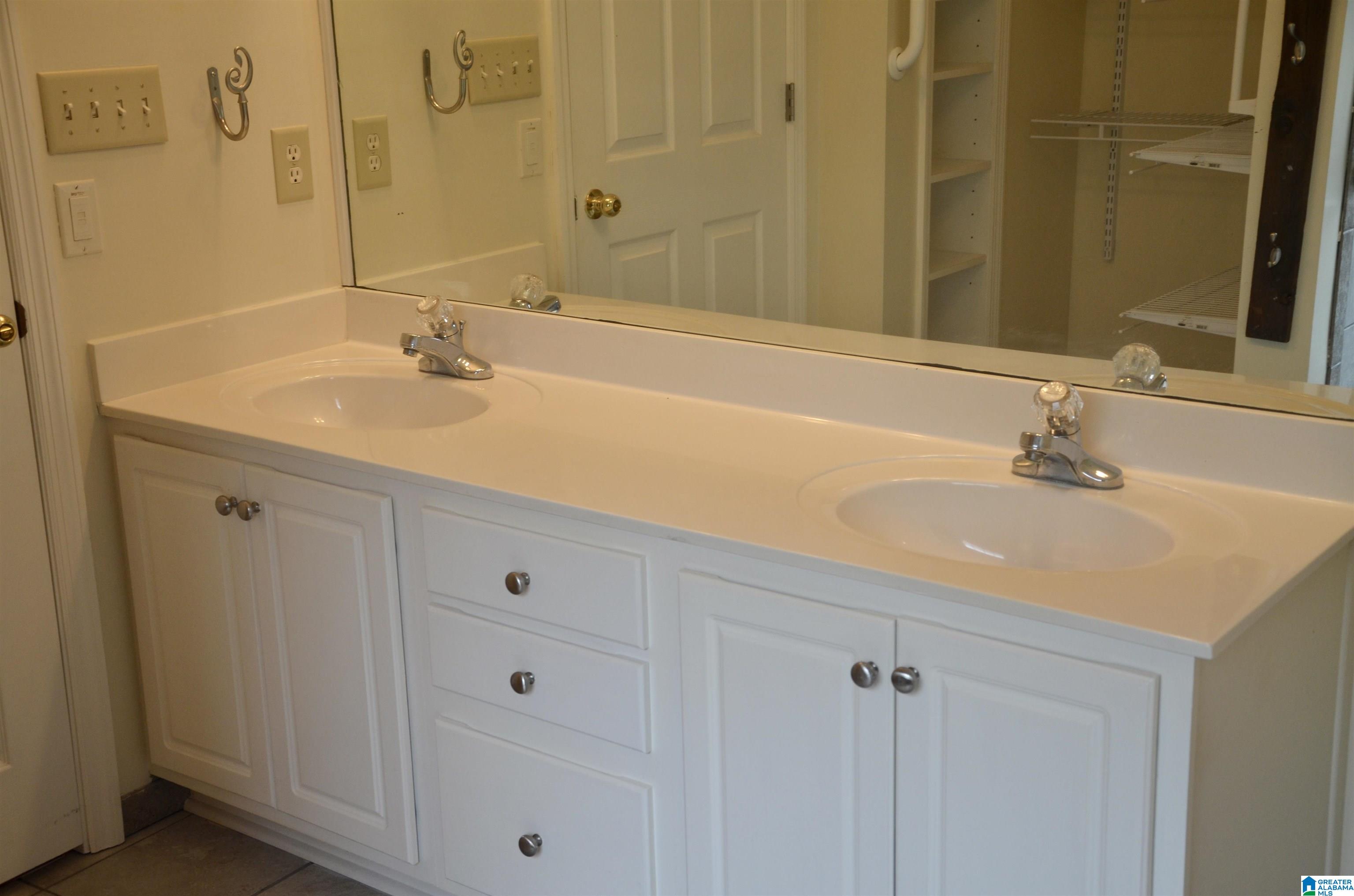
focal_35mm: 48
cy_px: 448
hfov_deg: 41.2
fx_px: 1801
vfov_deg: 27.9
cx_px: 677
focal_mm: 32
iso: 400
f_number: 5
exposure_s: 1/100
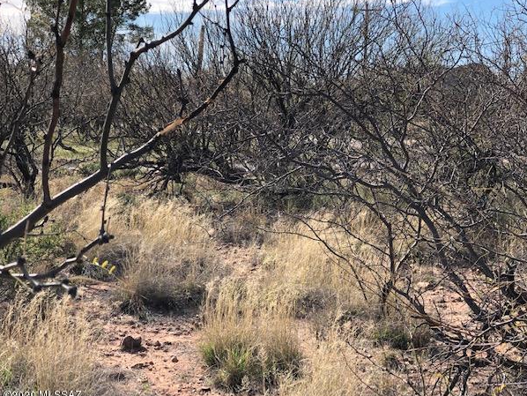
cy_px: 201
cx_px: 280
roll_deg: -1.6
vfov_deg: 24.0
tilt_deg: -6.4
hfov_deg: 31.7
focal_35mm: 61
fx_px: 929
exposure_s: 1/414
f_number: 2.8
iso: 20
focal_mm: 6.6
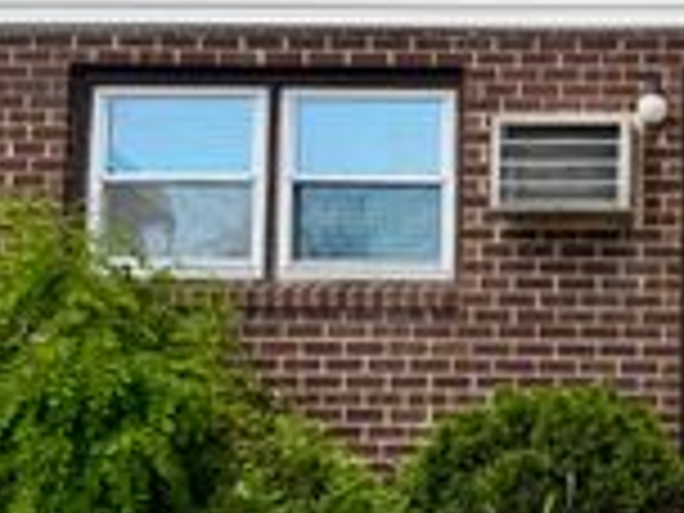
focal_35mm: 79
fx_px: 1561
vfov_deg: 18.7
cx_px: 720
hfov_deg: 23.4
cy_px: 250
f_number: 1.78
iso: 80
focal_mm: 6.76
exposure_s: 1/314
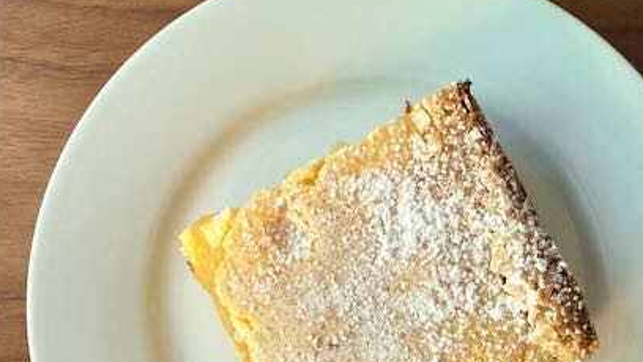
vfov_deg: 28.2
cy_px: 308
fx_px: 699
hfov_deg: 49.1
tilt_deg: -85.6
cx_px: 386
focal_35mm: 41
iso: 500
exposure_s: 1/60
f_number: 2.2
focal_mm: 2.22
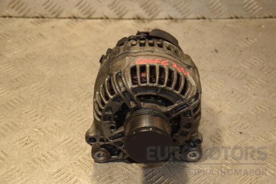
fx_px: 575
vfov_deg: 18.2
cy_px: 92
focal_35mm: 75
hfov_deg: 27.0
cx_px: 138
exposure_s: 1/125
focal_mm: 50
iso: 800
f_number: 5
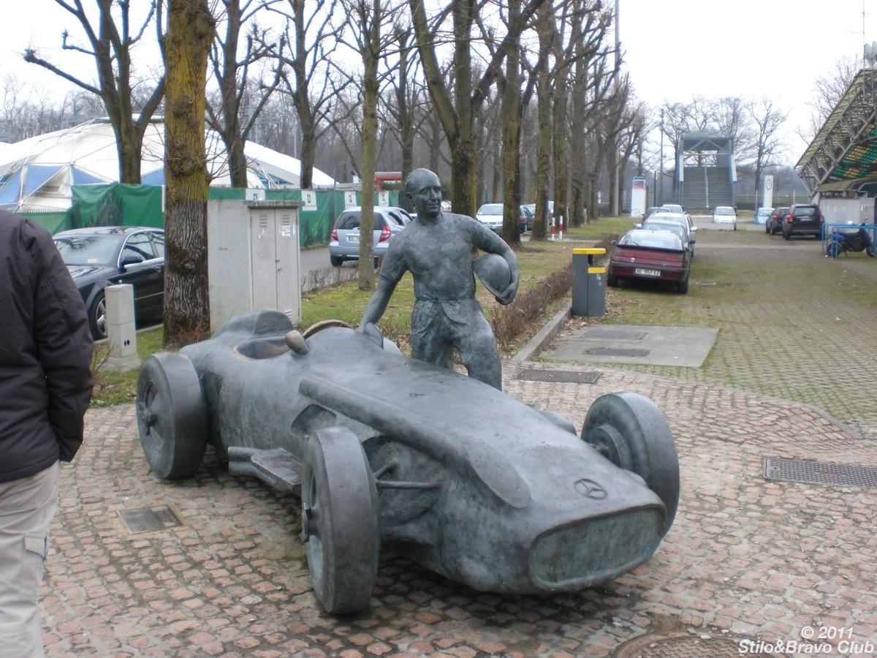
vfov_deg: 37.7
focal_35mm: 38
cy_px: 329
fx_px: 963
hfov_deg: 49.0
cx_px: 438
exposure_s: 1/160
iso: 100
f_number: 3.1
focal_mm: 6.3
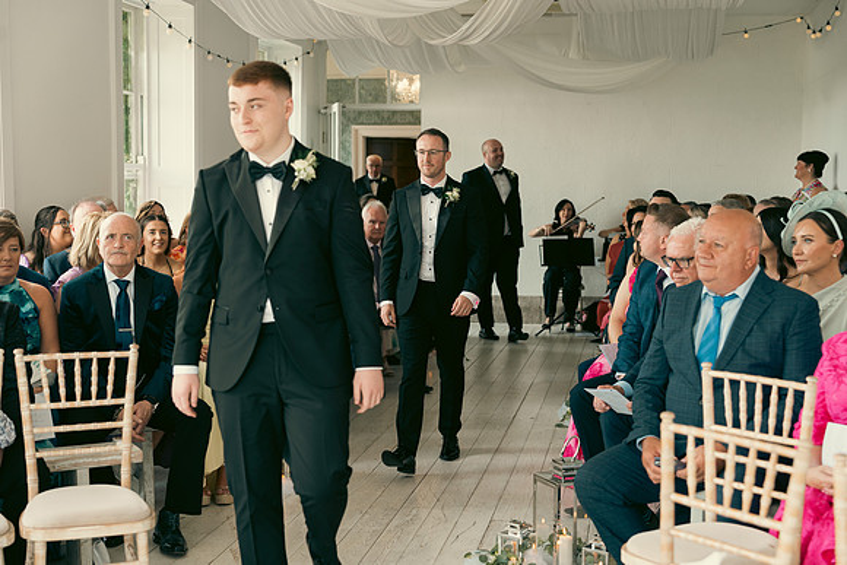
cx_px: 424
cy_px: 282
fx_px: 1177
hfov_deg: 39.6
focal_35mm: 50
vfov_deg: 27.0
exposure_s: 1/160
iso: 640
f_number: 3.5
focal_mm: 50
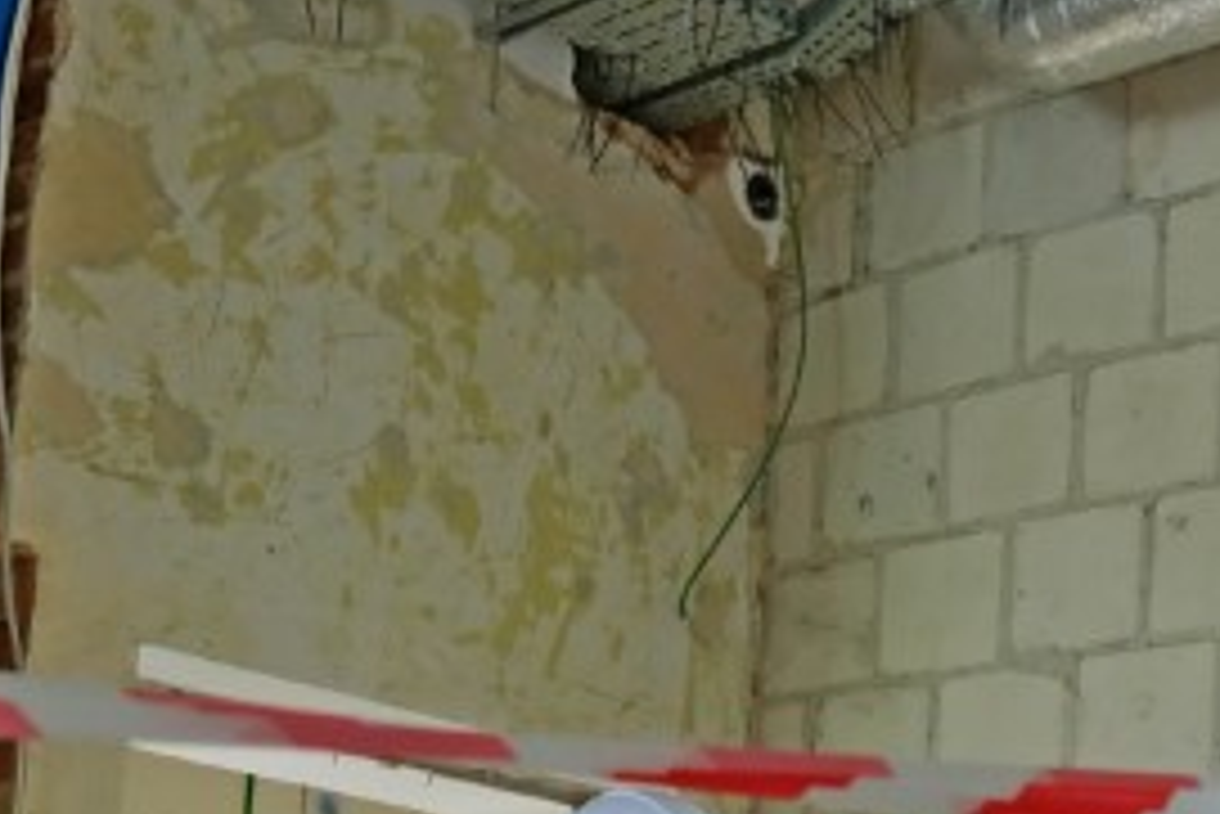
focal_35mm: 77
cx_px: 945
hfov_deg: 25.9
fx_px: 2611
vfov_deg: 17.1
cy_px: 913
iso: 3200
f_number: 2.8
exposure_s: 1/120
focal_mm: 19.3
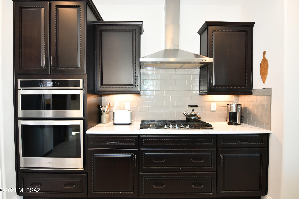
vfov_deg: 67.4
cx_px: 150
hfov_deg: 90.0
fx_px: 149
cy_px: 100
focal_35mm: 18
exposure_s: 1/60
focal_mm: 12
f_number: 4
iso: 400
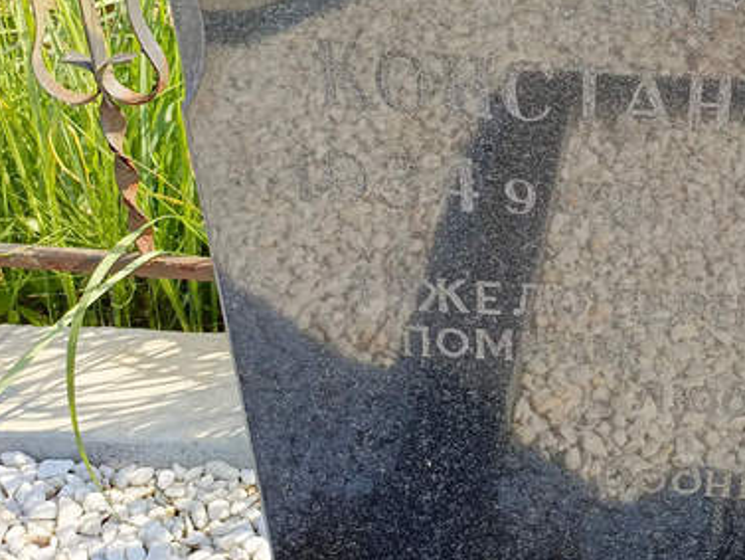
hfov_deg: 33.5
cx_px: 719
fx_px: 1141
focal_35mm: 53
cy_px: 208
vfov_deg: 27.4
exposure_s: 1/275
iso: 112
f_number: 1.69
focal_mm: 4.76
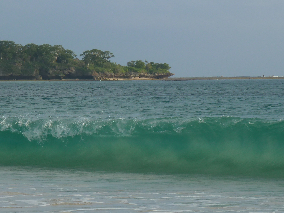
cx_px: 167
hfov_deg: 8.6
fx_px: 1887
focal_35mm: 230
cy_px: 138
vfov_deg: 6.5
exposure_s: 1/400
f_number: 4.5
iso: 80
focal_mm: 22.5
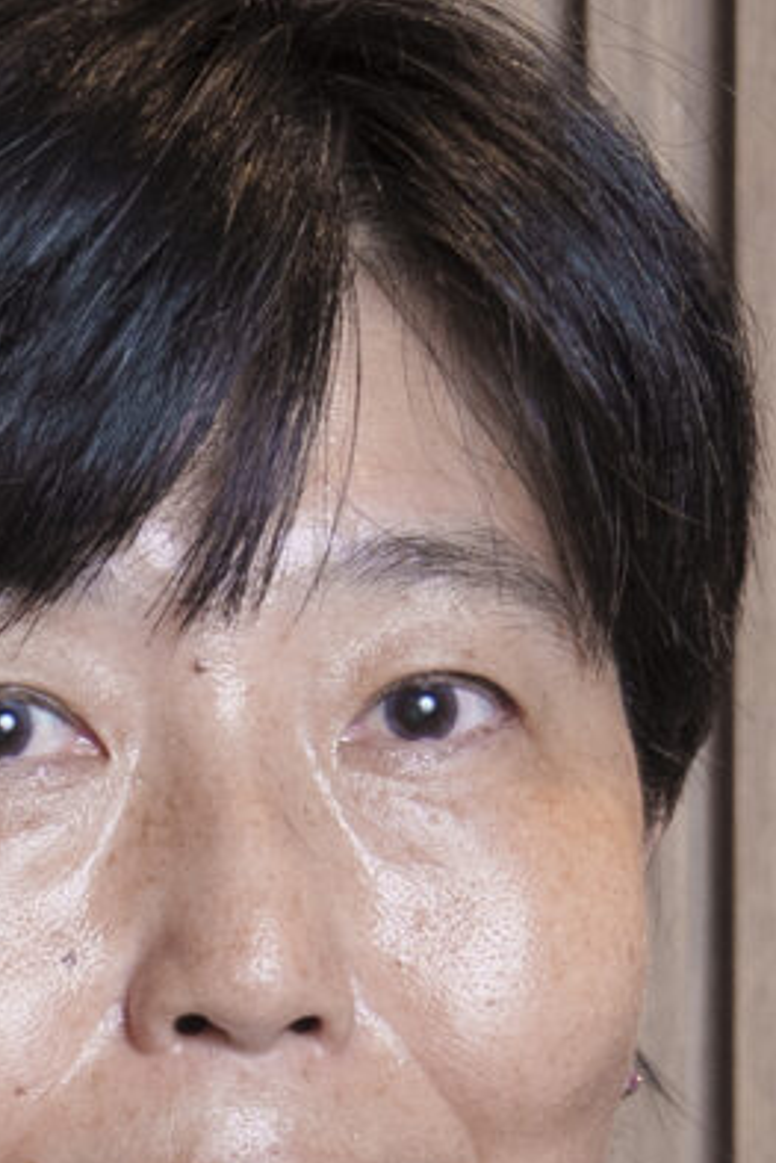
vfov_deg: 8.0
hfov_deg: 5.5
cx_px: -125
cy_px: 2146
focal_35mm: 247
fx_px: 7979
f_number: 3.5
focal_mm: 38
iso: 800
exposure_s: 1/200
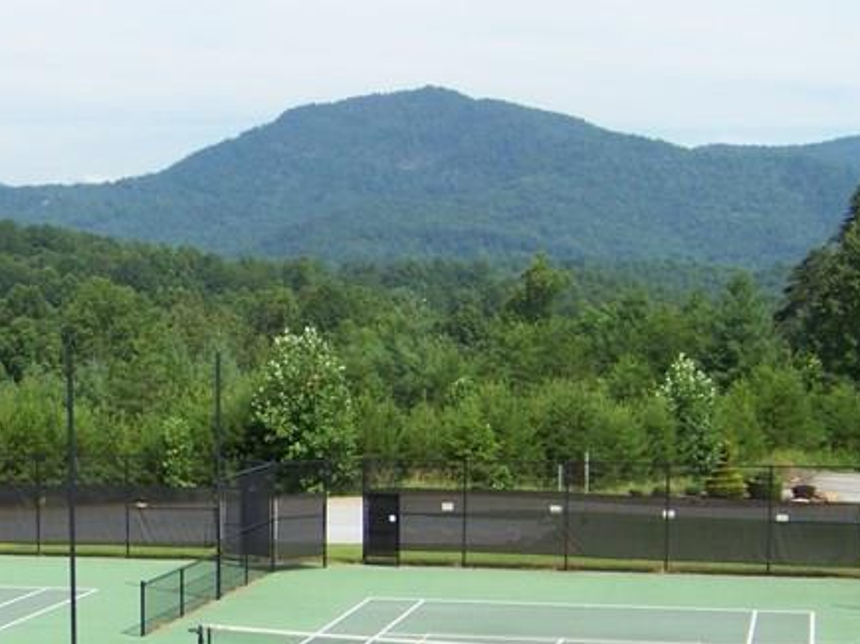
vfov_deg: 17.3
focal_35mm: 85
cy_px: 460
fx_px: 2111
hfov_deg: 22.6
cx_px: 141
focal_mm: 5.85
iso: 67
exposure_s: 1/1000
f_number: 2.8
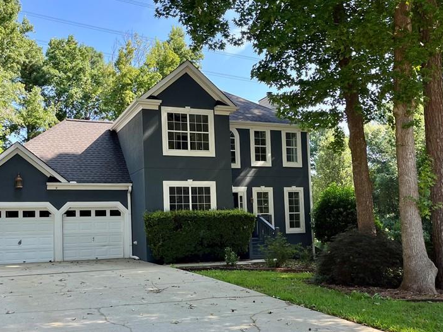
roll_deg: +2.6
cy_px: 202
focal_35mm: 38
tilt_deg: +4.1
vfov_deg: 37.5
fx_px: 486
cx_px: 220
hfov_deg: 49.0
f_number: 1.6
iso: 50
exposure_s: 1/425
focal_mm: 5.1
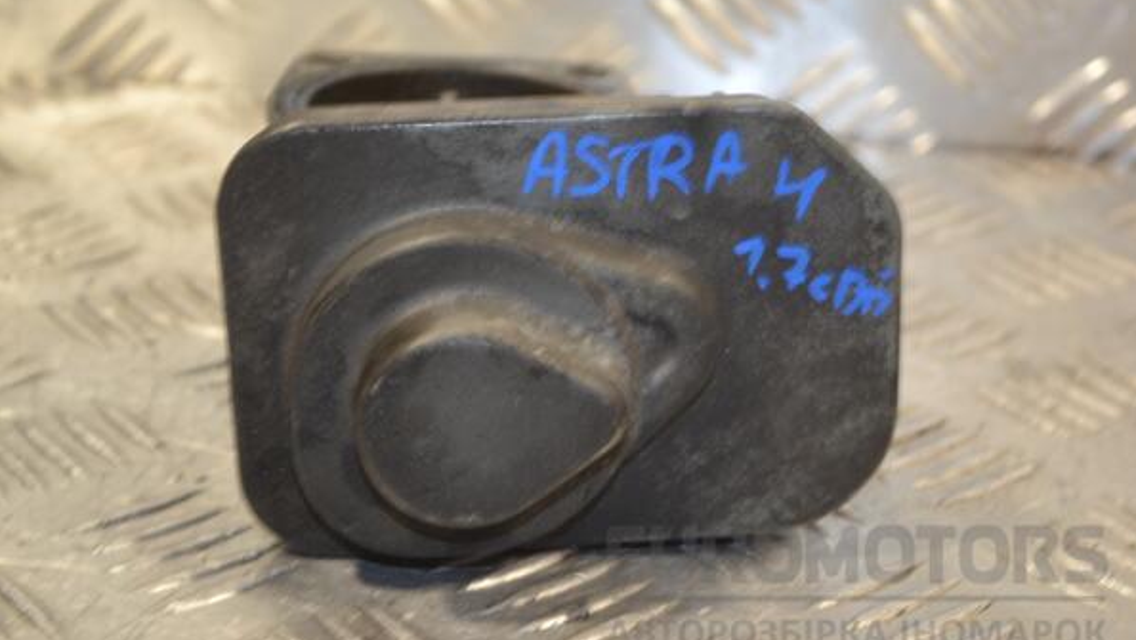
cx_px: 571
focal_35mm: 76
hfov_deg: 27.9
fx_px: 2290
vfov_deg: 15.9
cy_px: 300
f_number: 5.6
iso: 500
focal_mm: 48
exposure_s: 1/60
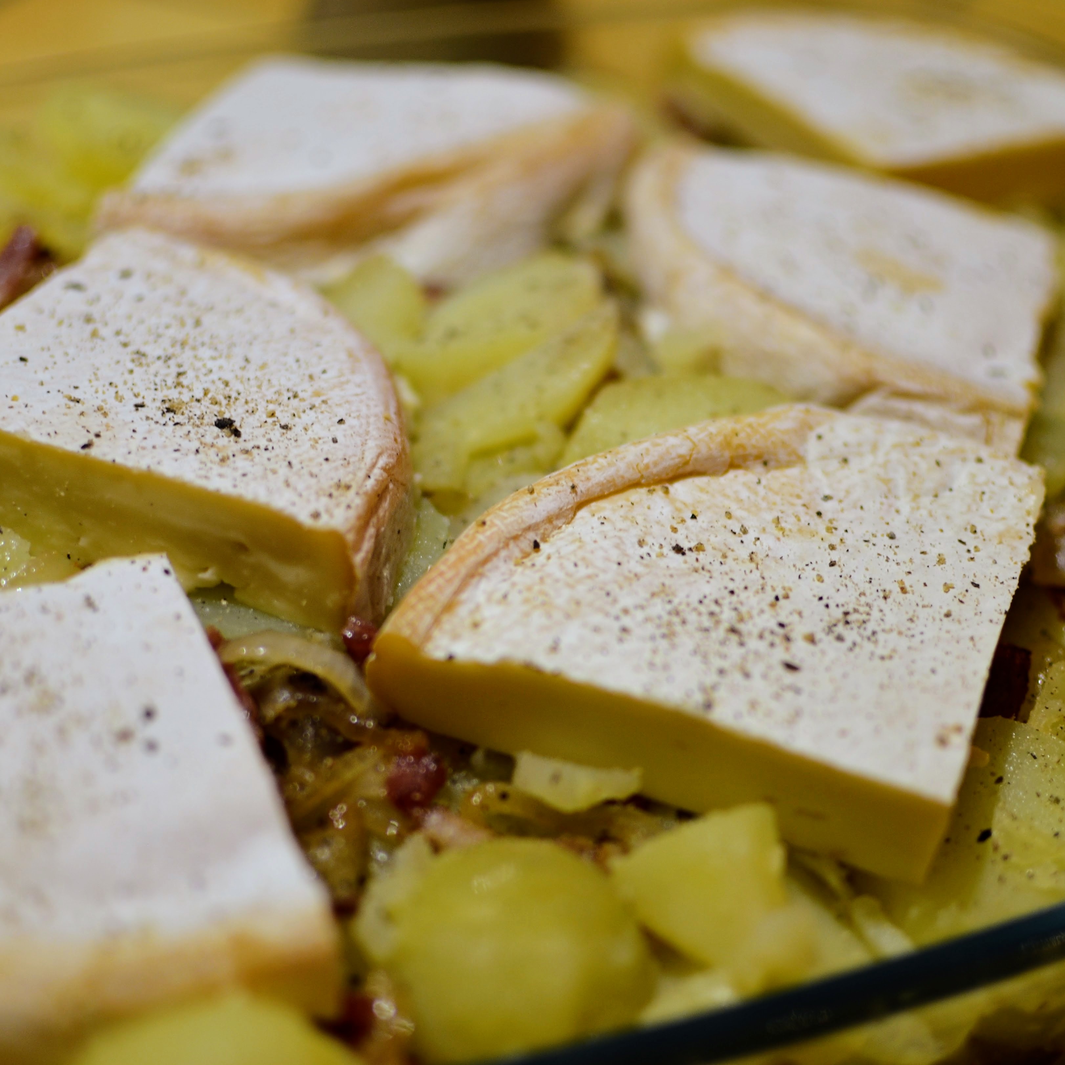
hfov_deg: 25.5
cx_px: 510
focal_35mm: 68
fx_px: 2355
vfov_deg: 25.5
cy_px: 532
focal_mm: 35
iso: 200
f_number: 1.8
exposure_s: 1/50
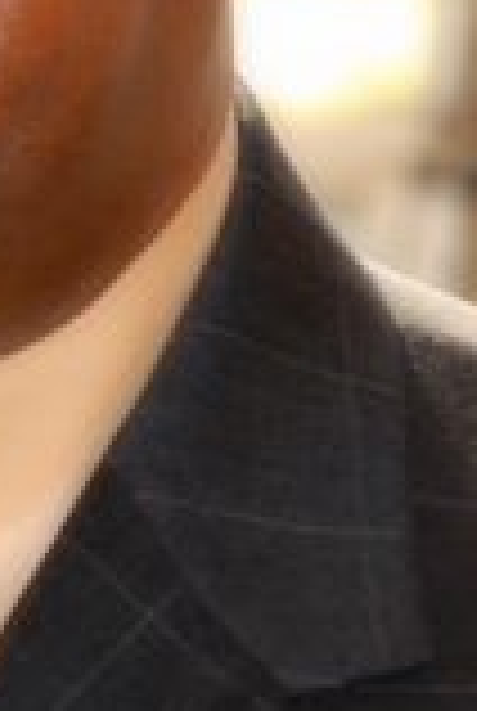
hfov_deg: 3.7
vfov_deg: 5.5
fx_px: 7440
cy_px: 86
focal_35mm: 376
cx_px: -252
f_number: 6.3
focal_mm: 62
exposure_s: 1/160
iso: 100
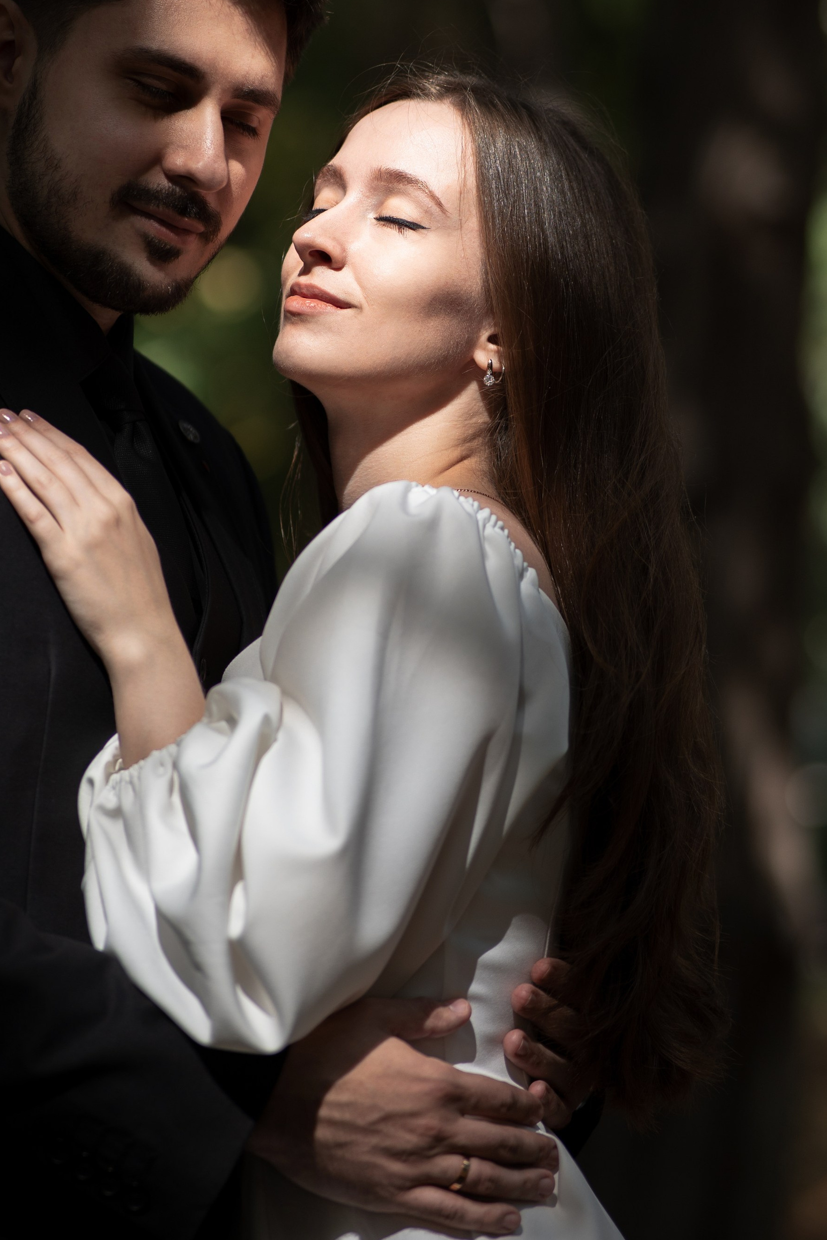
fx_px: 4514
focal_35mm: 131
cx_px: 307
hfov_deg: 10.5
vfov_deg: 15.6
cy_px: 433
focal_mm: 85
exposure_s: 1/2000
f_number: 1.8
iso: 200
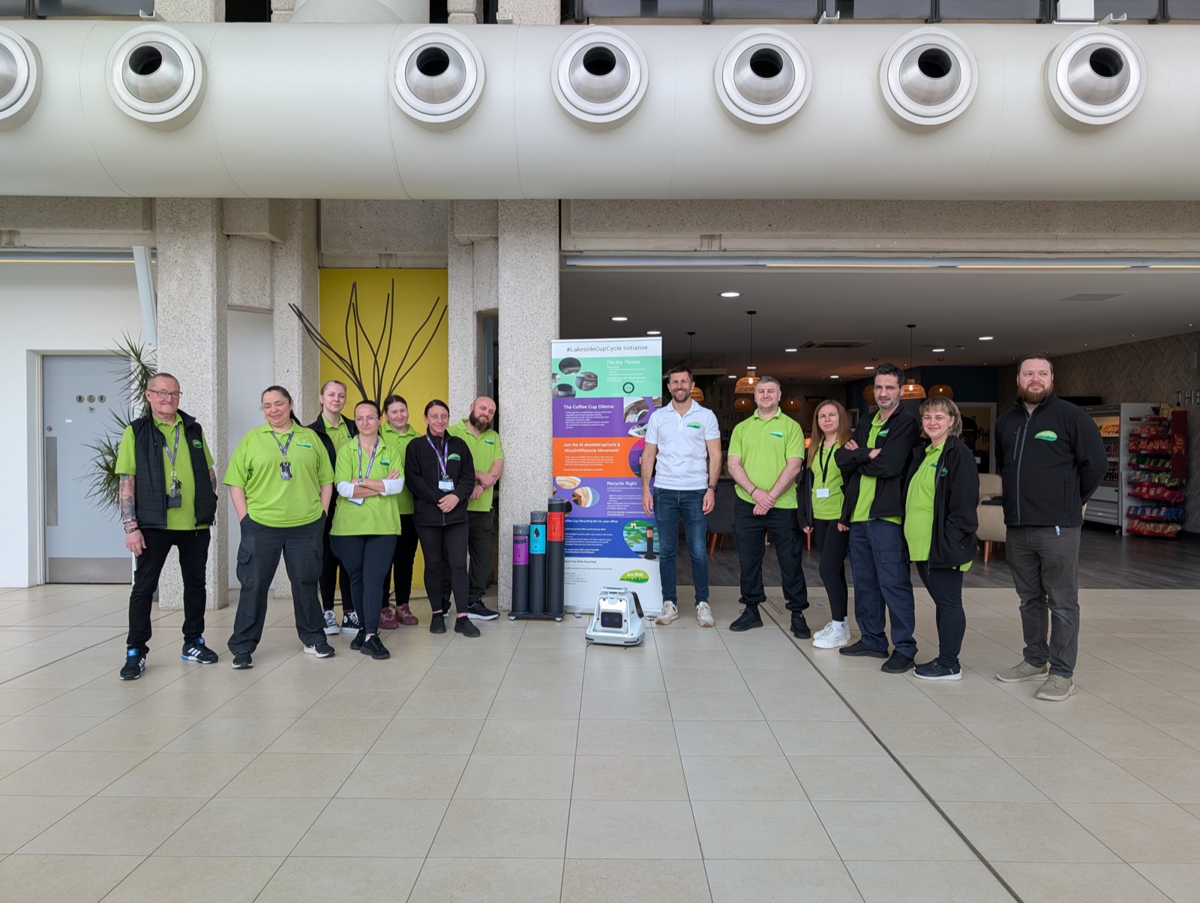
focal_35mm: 24
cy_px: 452
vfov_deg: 56.9
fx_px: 833
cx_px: 600
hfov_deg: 71.5
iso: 19
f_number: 1.68
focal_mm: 6.9
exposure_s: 1/172
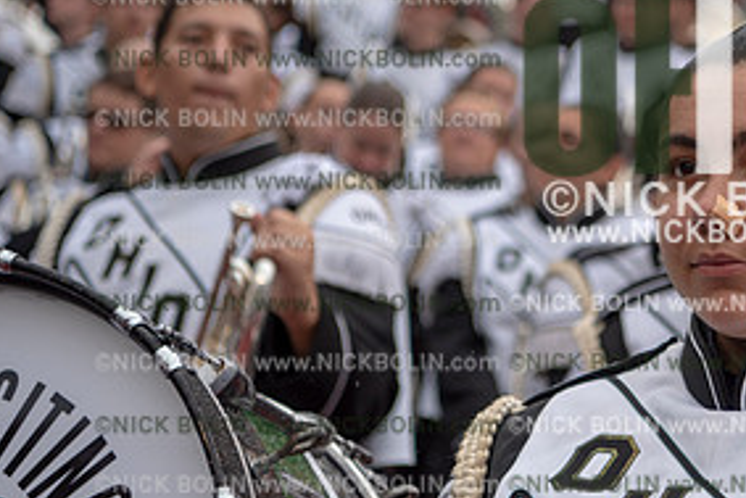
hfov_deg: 16.4
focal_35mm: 123
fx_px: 2550
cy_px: 120
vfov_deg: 11.1
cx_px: 709
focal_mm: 60
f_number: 3.5
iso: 250
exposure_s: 1/800
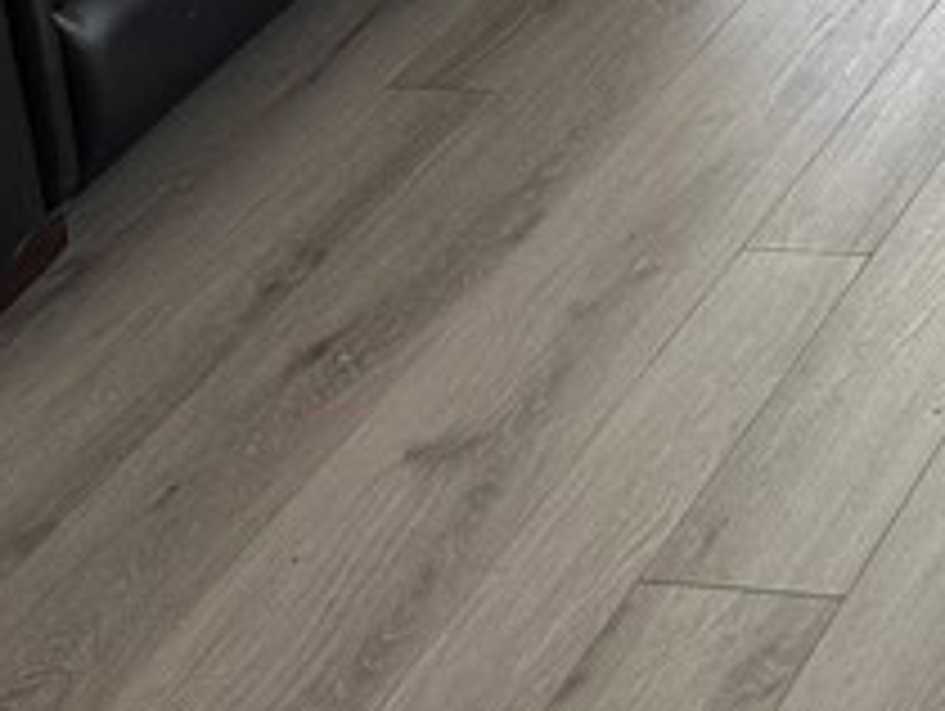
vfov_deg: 11.5
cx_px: 1670
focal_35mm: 117
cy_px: -666
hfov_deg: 14.8
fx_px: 3198
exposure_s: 1/121
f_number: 1.78
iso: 64
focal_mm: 6.86
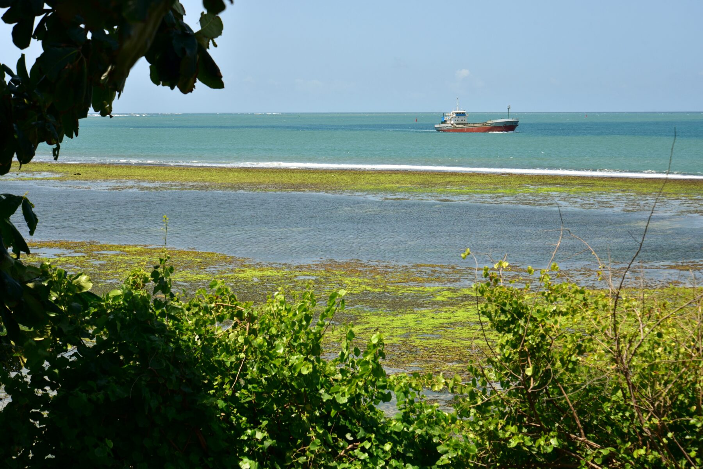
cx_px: 352
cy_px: 234
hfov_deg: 31.0
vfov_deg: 20.9
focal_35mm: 65
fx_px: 1269
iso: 360
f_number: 11
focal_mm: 65
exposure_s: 1/500
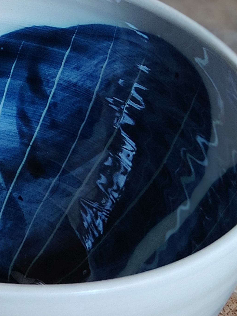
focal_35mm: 141
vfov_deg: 13.7
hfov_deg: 10.2
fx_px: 1288
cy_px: -46
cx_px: -106
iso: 284
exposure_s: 1/33.3
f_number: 4
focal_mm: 5.25
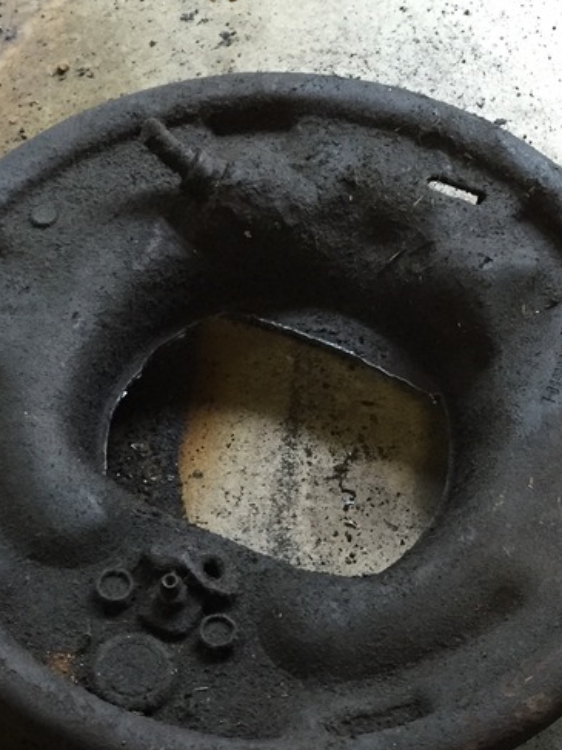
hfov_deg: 24.0
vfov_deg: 30.6
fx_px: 1321
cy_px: 642
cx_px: 266
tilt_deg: -68.8
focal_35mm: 61
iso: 200
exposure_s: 1/30
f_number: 2.2
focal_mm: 4.15
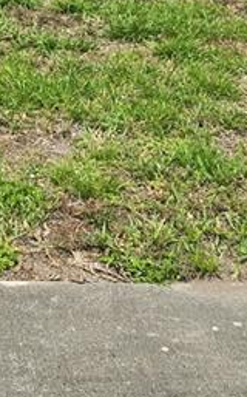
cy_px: -53
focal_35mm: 114
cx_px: -184
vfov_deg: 17.6
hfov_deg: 10.8
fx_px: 1231
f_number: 1.4
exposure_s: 1/7939
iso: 64
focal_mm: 6.5
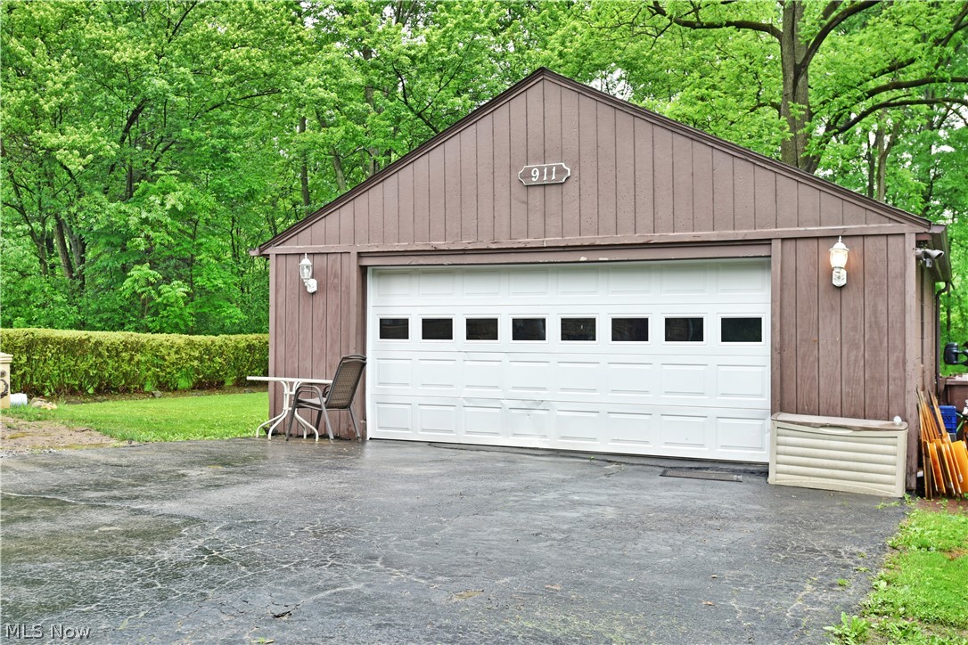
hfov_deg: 53.1
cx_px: 484
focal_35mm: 36
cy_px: 322
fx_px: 968
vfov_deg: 36.9
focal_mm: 24
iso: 200
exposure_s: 1/60
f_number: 4.5
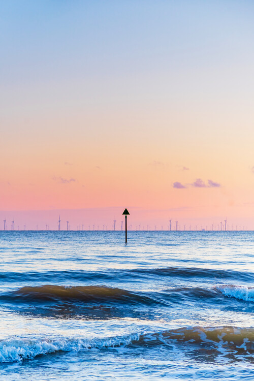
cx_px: 127
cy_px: 190
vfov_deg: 19.5
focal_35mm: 105
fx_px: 1111
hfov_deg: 13.0
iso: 250
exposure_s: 1/125
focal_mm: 105
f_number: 5
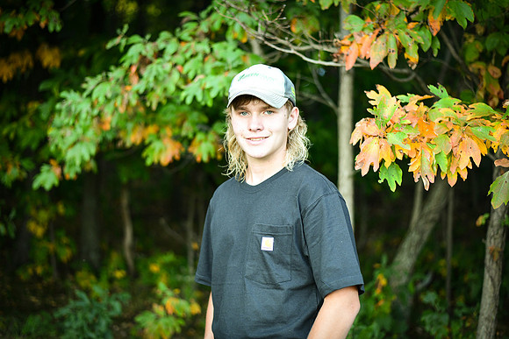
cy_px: 170
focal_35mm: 50
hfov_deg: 39.6
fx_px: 707
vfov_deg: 27.0
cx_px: 254
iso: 1600
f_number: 2.2
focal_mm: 50
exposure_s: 1/1000
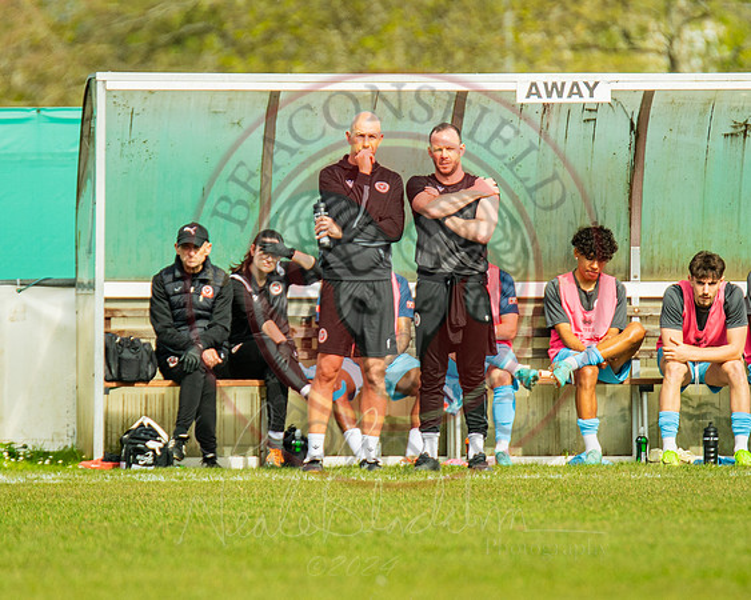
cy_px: 300
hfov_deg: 2.7
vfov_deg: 2.2
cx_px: 357
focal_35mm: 709
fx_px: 15764
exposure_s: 1/2500
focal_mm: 420
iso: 400
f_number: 4
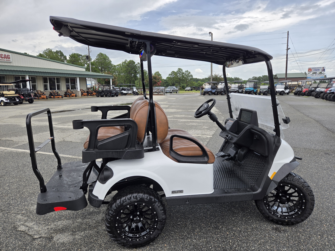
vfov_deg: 58.9
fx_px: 223
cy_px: 126
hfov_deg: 73.9
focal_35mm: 23
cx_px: 168
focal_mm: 5.4
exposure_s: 1/1033
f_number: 1.8
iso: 25
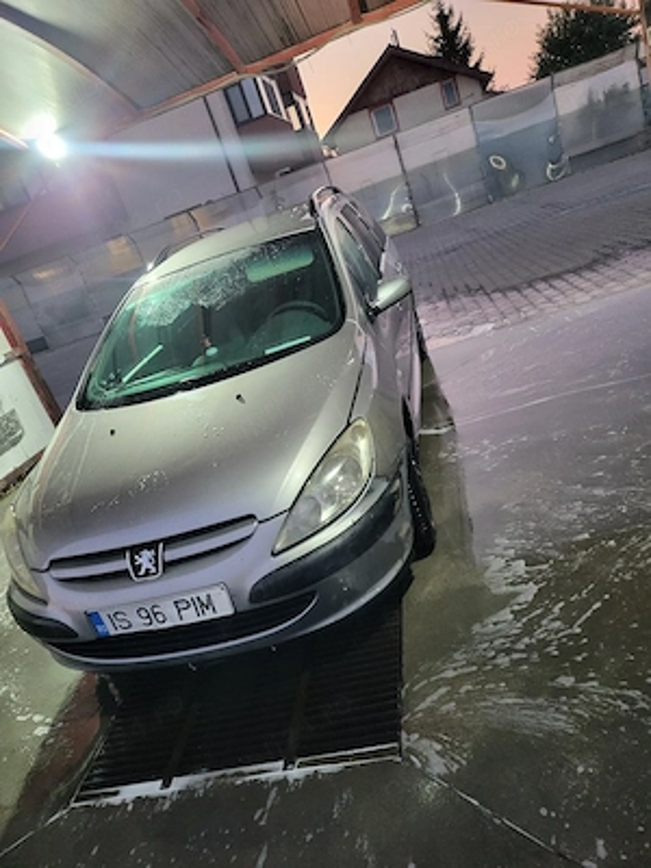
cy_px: 434
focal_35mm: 24
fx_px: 602
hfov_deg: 56.8
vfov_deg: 71.6
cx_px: 326
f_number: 1.8
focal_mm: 5
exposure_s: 1/33.4
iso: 500
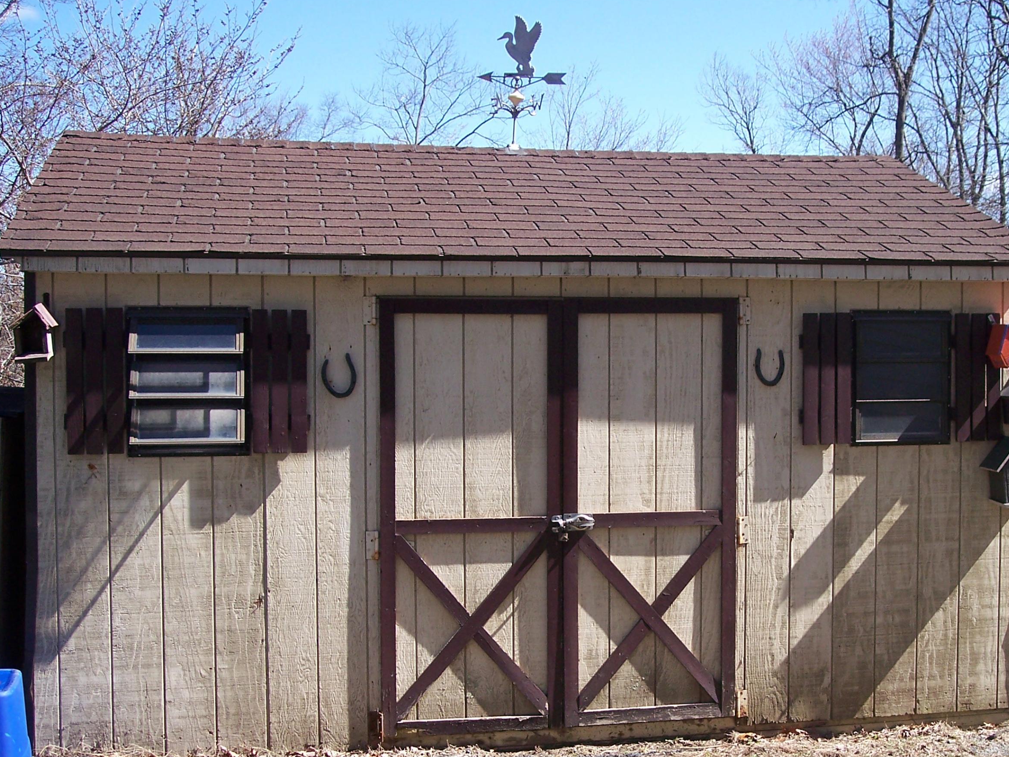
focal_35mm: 50
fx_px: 1457
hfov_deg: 38.0
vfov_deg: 29.1
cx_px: 630
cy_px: 410
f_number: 3.4
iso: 100
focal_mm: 8
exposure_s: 1/500
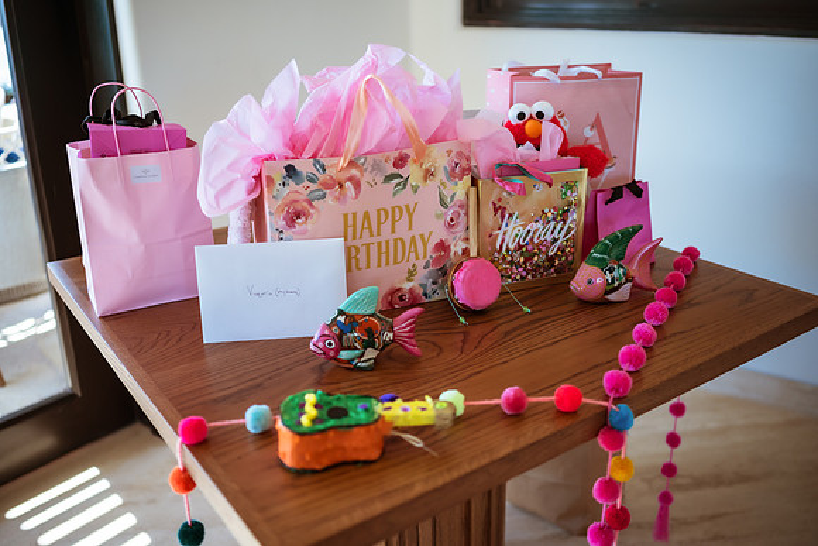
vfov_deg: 37.9
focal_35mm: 35
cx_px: 409
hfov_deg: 54.4
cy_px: 273
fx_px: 795
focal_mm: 35
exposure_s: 1/640
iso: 500
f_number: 1.8
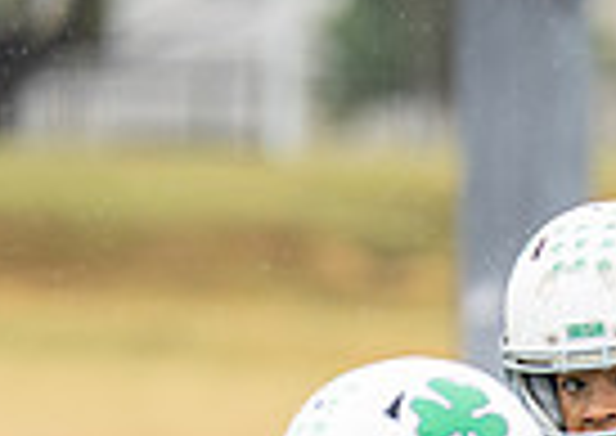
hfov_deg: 1.1
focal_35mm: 1804
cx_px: 978
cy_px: 771
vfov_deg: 0.8
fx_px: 31468
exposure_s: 1/1000
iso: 400
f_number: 2.8
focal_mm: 200
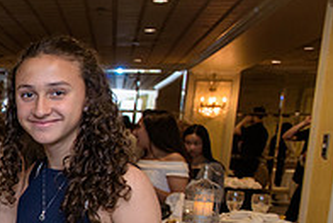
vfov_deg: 18.8
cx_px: -156
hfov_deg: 23.3
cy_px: 214
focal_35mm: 71
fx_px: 657
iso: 1600
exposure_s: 1/125
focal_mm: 24
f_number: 3.2
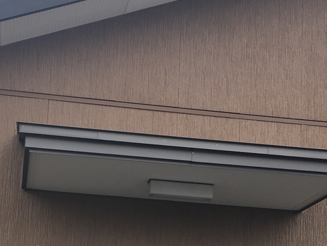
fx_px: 661
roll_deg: -2.1
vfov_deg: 20.1
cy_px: 270
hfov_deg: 27.5
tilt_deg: +10.9
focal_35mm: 70
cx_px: 99
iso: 25
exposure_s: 1/663
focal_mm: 4.15
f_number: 2.2
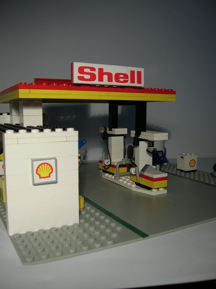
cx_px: 108
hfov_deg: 41.7
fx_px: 283
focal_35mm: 34
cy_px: 144
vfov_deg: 54.0
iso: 50
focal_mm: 5.7
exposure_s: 1/54.6
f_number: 2.9
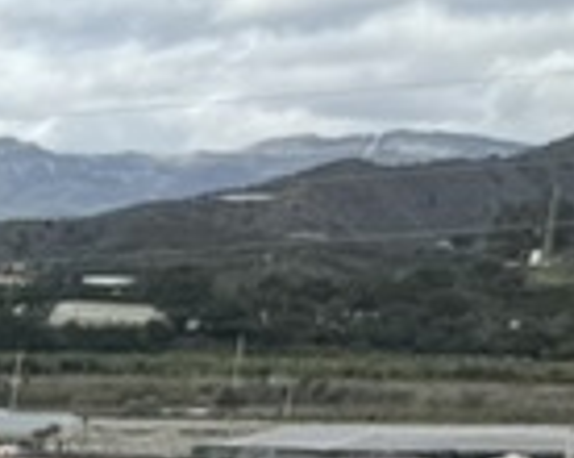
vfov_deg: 8.1
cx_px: -1447
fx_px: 2952
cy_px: 1149
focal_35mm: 174
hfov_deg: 8.3
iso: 80
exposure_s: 1/3247
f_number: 1.78
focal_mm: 6.76
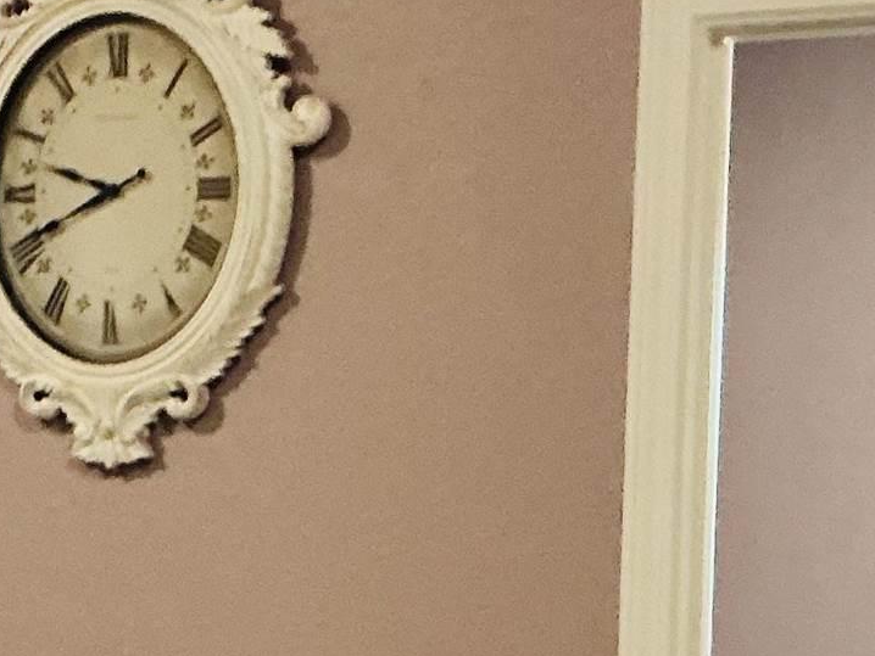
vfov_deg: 11.9
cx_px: -383
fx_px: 3135
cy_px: 632
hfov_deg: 14.9
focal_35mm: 124
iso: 200
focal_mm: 3
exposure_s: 1/40
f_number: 1.8
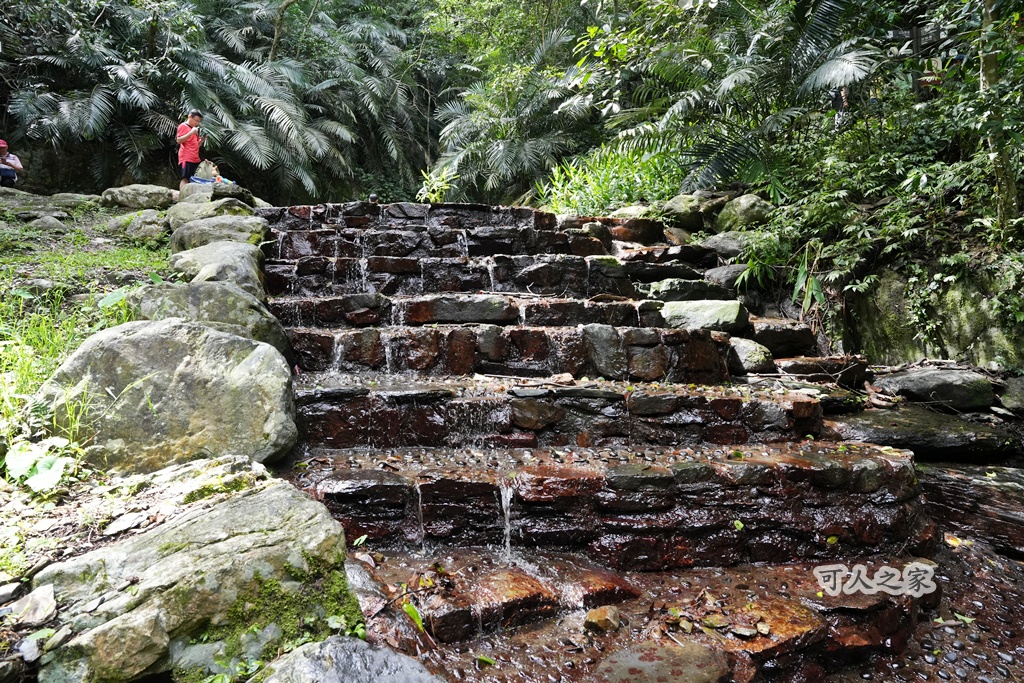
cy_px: 342
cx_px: 512
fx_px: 683
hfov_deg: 73.7
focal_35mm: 24
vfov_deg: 53.1
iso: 2000
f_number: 8
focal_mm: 24
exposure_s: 1/200
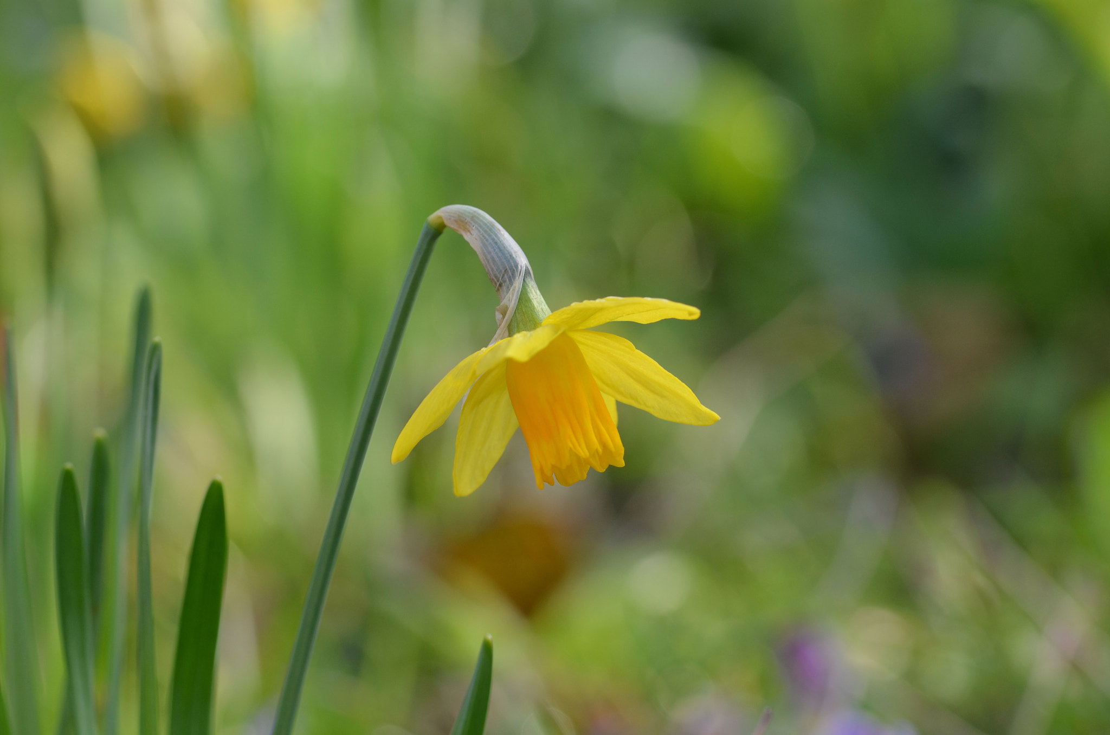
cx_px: 555
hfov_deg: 13.1
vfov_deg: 8.7
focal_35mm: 158
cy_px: 368
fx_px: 4846
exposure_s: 1/200
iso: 200
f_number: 7.1
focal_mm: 105
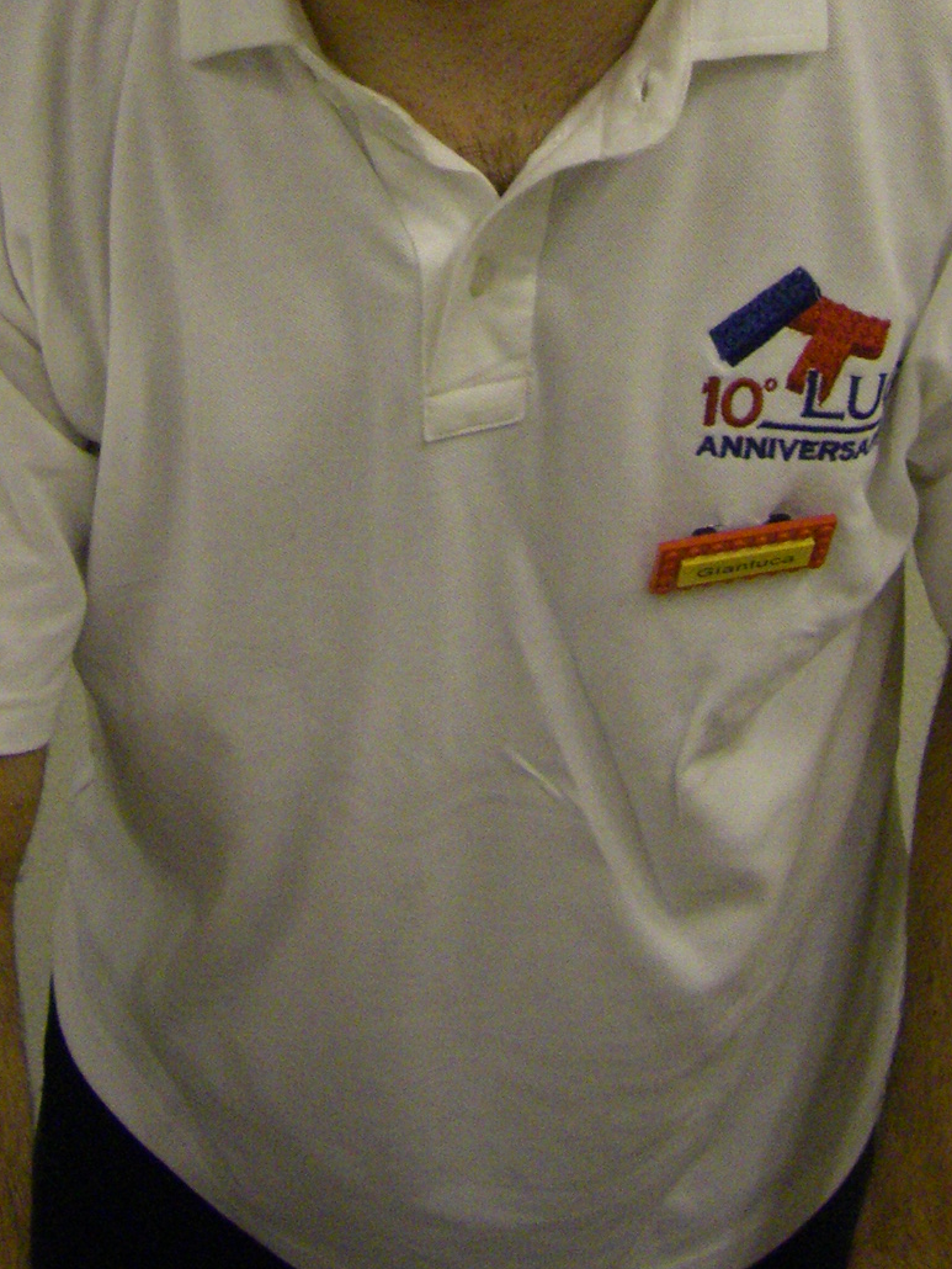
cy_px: -69
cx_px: 415
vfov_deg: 22.0
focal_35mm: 85
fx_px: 3116
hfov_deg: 17.4
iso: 400
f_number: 3.5
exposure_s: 1/50
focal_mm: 6.3
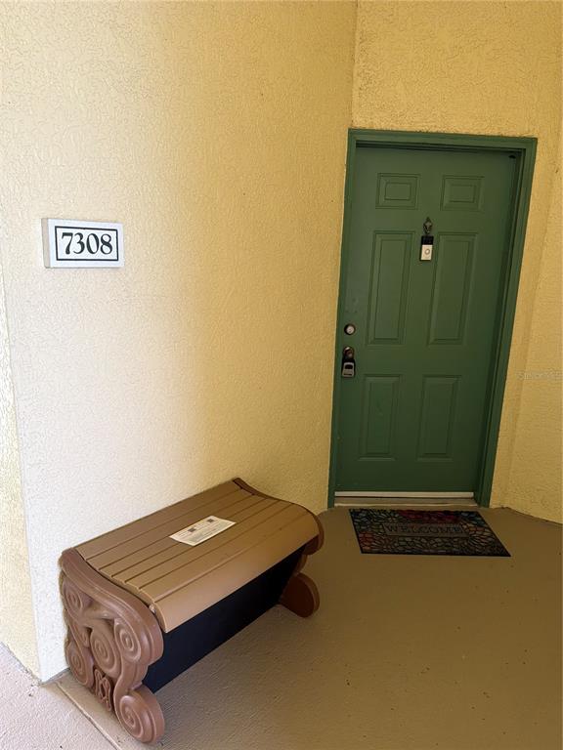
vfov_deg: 71.6
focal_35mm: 24
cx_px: 282
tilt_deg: -14.8
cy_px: 375
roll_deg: -1.8
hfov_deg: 56.8
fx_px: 520
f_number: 1.78
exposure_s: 1/121
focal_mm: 6.76
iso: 160
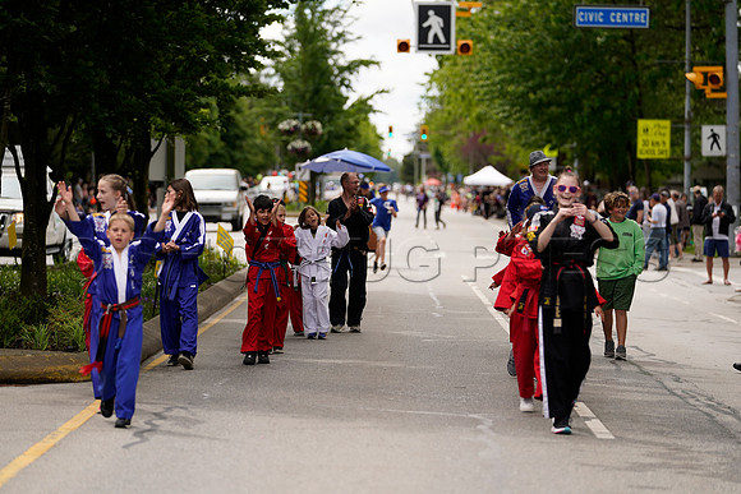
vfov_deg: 9.1
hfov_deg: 13.6
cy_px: 247
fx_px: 3109
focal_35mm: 151
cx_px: 370
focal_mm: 151
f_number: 3.2
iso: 160
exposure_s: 1/400
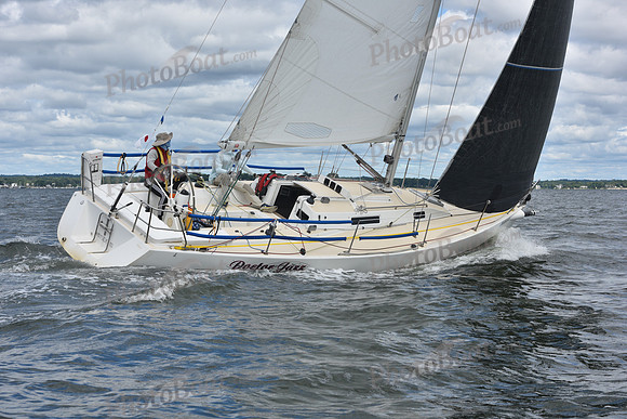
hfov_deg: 28.8
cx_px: 314
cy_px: 210
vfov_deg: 19.5
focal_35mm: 70
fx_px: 1219
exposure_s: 1/800
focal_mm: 70
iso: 250
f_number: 9
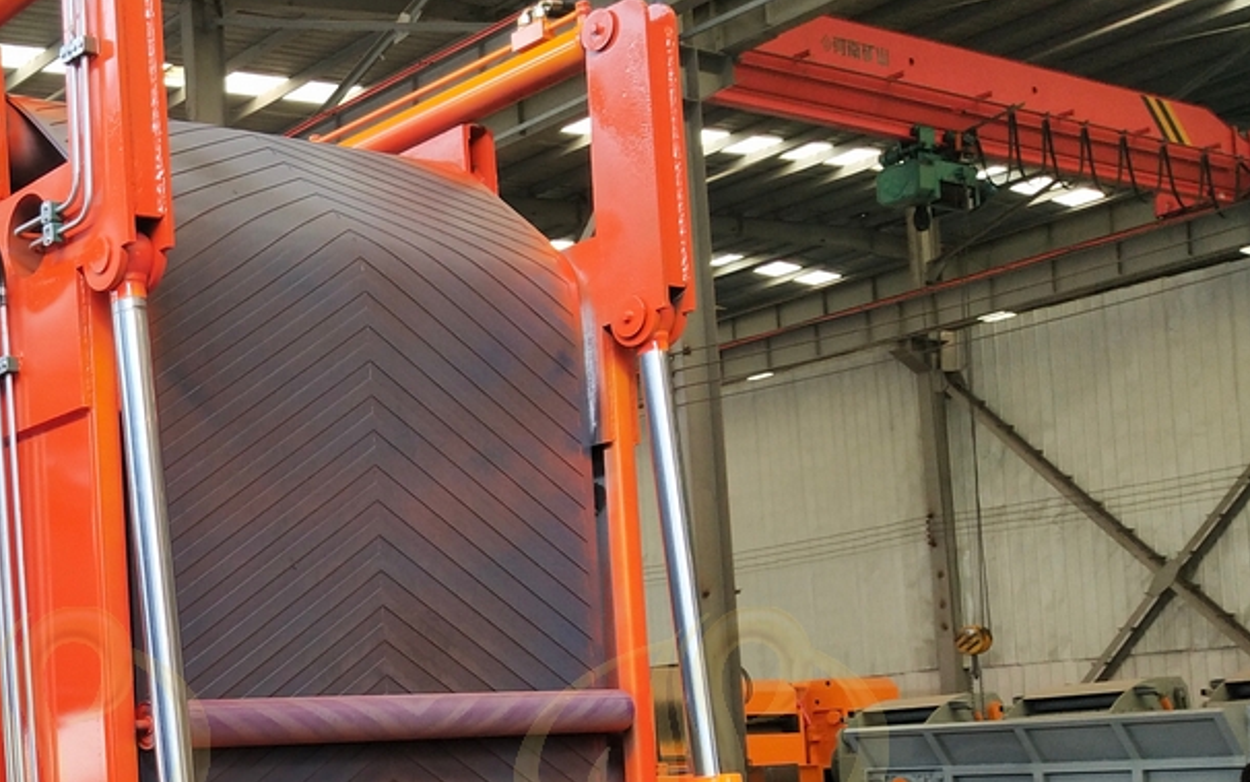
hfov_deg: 30.4
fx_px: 2147
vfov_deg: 20.1
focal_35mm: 63
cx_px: 23
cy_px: 737
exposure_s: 1/100
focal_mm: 3.95
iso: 154
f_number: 1.8
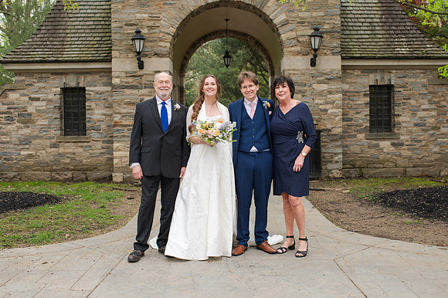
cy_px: 153
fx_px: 533
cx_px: 233
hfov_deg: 45.6
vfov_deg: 31.3
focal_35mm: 43
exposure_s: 1/320
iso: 160
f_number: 3.2
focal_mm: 35
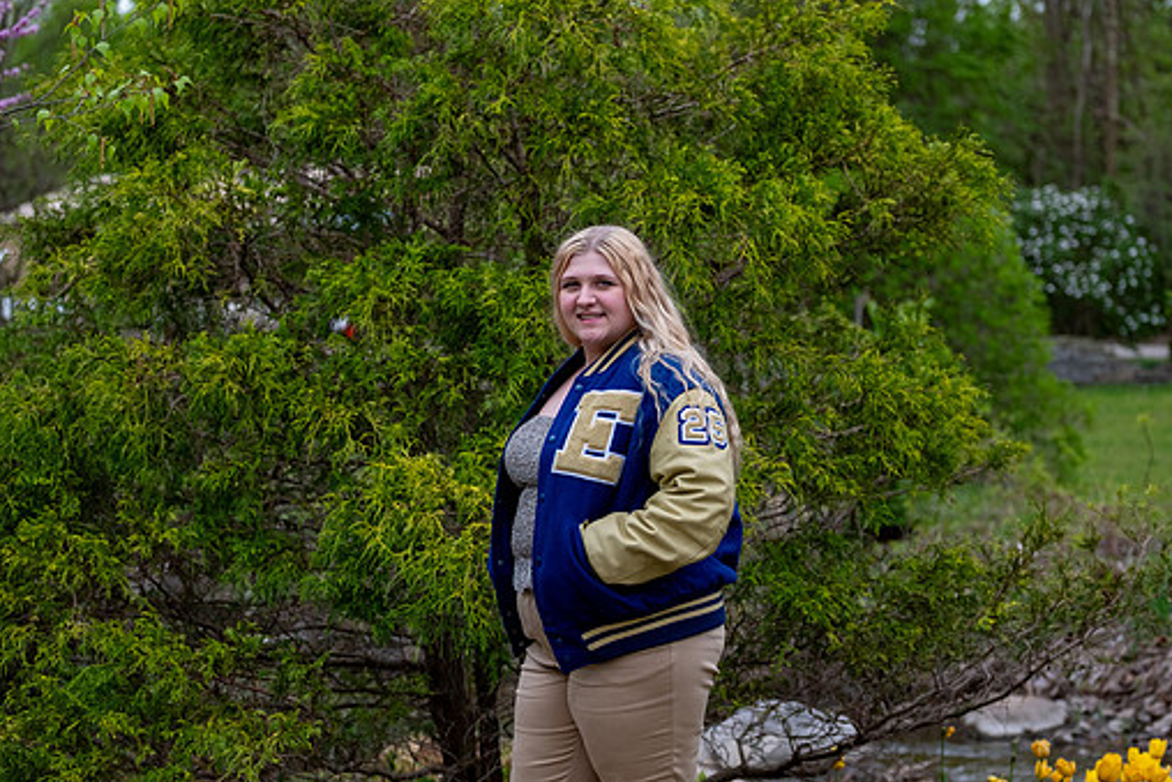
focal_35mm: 105
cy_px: 389
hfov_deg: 19.5
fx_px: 3419
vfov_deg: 13.0
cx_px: 604
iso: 250
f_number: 2.8
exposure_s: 1/500
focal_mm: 61
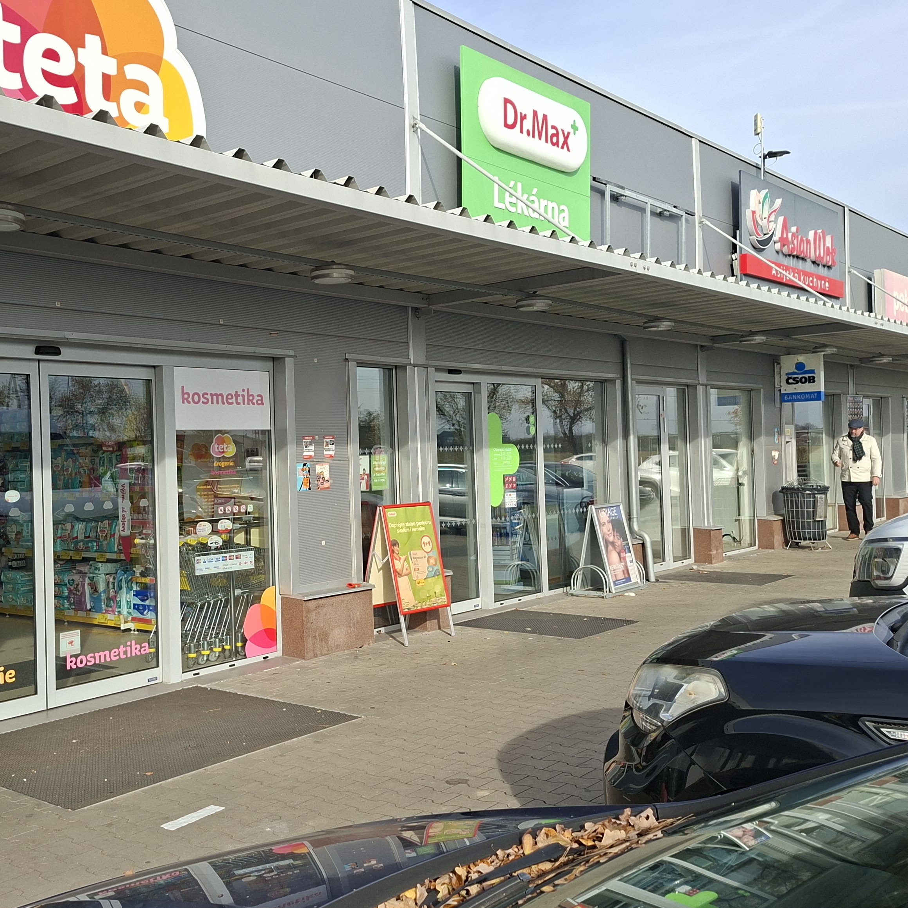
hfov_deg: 46.8
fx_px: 1039
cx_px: 338
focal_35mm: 35
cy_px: 424
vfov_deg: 47.2
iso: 50
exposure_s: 1/1279
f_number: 1.8
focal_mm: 5.54
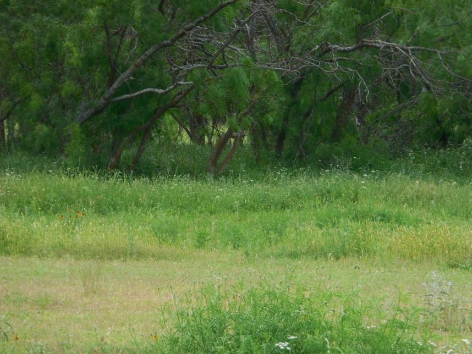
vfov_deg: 4.2
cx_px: 264
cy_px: 198
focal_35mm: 358
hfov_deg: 5.5
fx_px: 4883
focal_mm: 54
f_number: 6.5
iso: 125
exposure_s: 1/125
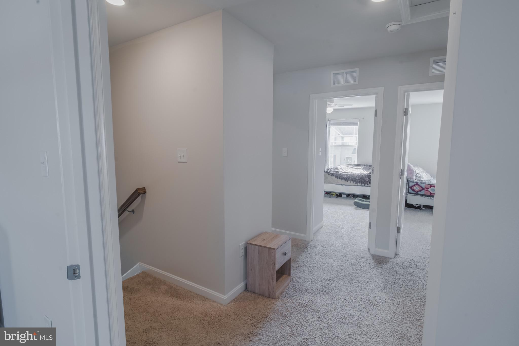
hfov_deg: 90.0
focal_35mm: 18
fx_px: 259
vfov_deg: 67.4
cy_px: 173
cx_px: 260
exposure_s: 1/30
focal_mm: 18
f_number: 8
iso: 640
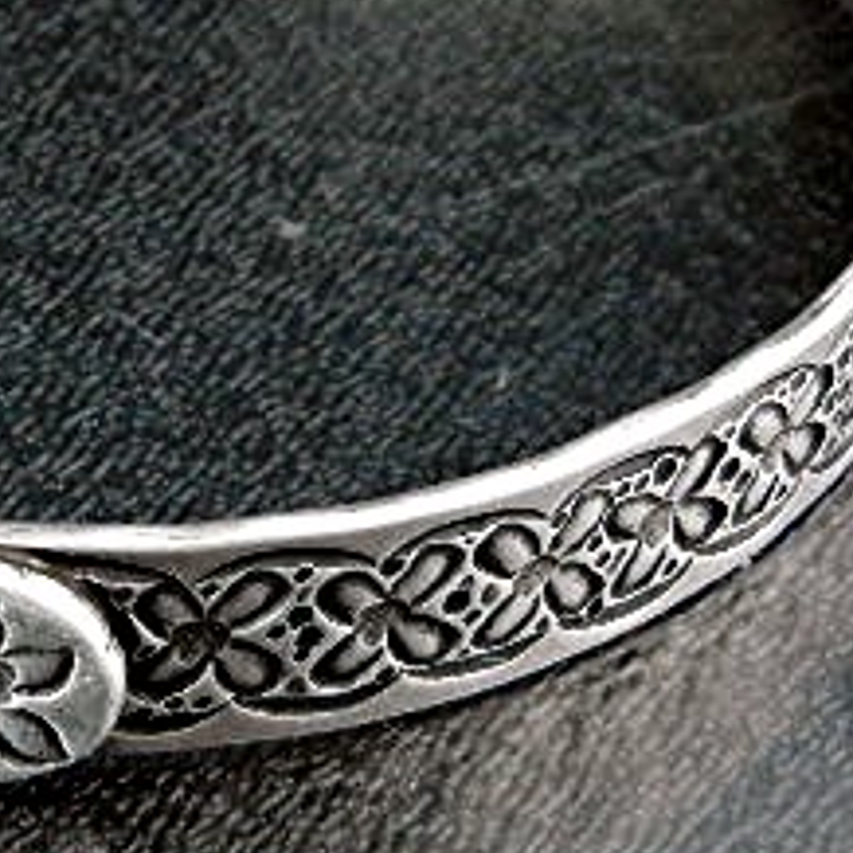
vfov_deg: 8.7
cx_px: 43
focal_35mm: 200
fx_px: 5576
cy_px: 157
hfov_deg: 8.7
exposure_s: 1/4.6
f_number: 4.3
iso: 200
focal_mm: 13.9
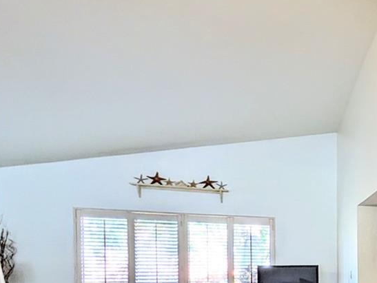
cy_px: 274
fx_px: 381
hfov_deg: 36.0
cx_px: 485
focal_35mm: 35
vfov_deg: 37.1
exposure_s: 1/40
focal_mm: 2.02
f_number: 1.7
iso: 113
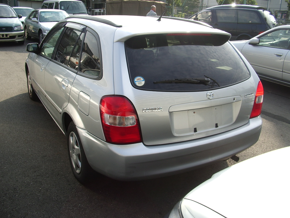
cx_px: 145
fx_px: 293
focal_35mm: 35
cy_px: 109
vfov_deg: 40.7
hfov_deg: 52.6
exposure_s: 1/160
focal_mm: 5.8
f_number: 4.3
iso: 50
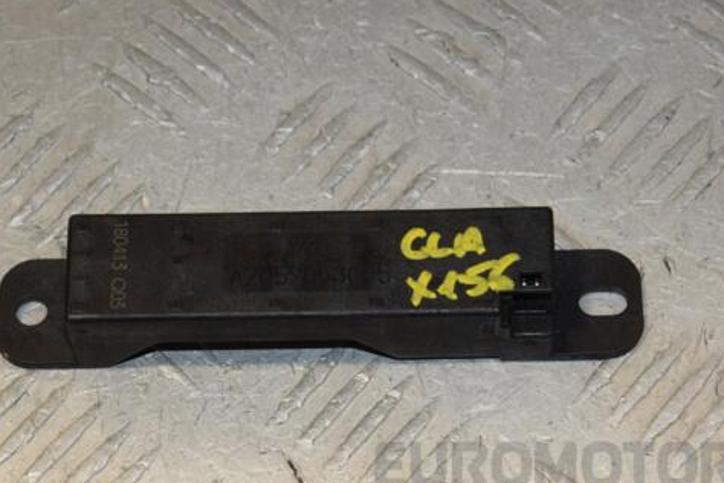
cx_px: 347
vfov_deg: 9.0
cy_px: 261
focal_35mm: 152
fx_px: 3057
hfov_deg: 13.5
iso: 800
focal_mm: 80
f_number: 9
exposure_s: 1/200
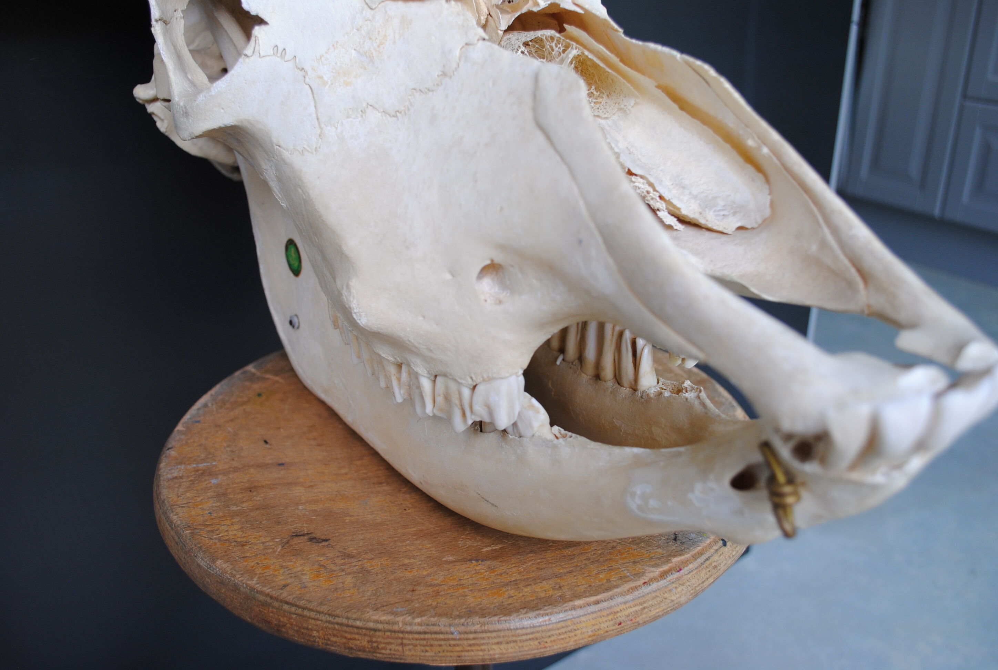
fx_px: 917
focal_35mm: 33
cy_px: 335
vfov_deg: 40.1
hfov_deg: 57.1
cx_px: 499
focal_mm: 22
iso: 200
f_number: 4.5
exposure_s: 1/80
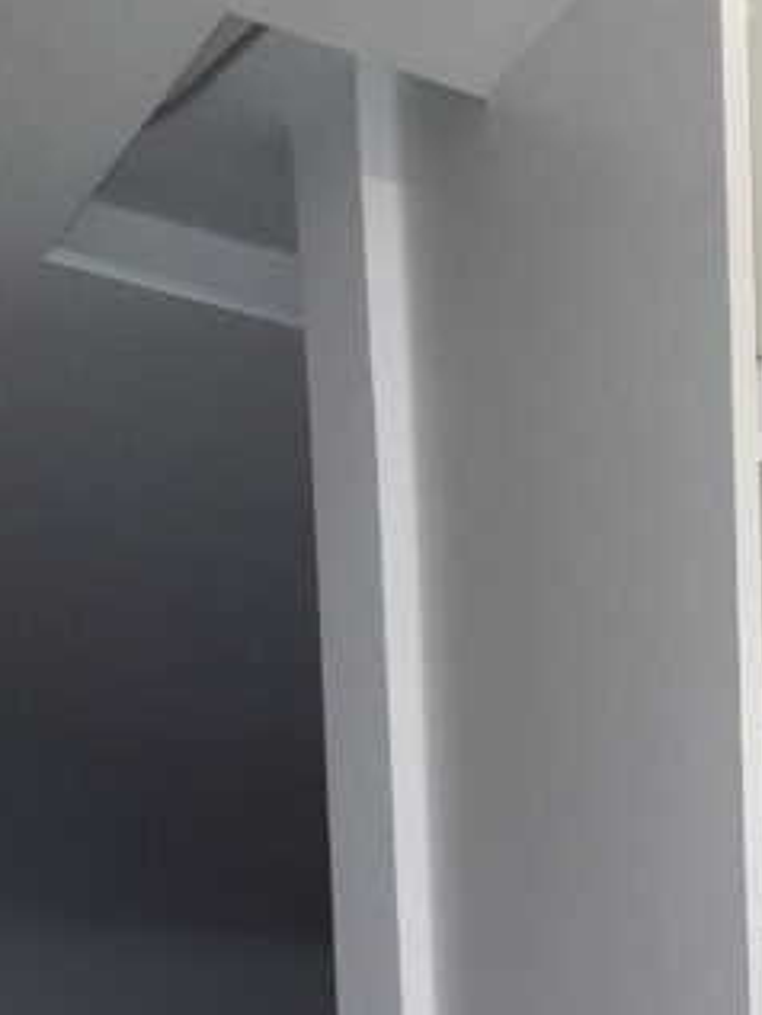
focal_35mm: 84
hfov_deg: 15.8
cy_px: 1611
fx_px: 2464
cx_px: 1217
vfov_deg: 19.6
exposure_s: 1/33
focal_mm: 4.3
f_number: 1.5
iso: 100
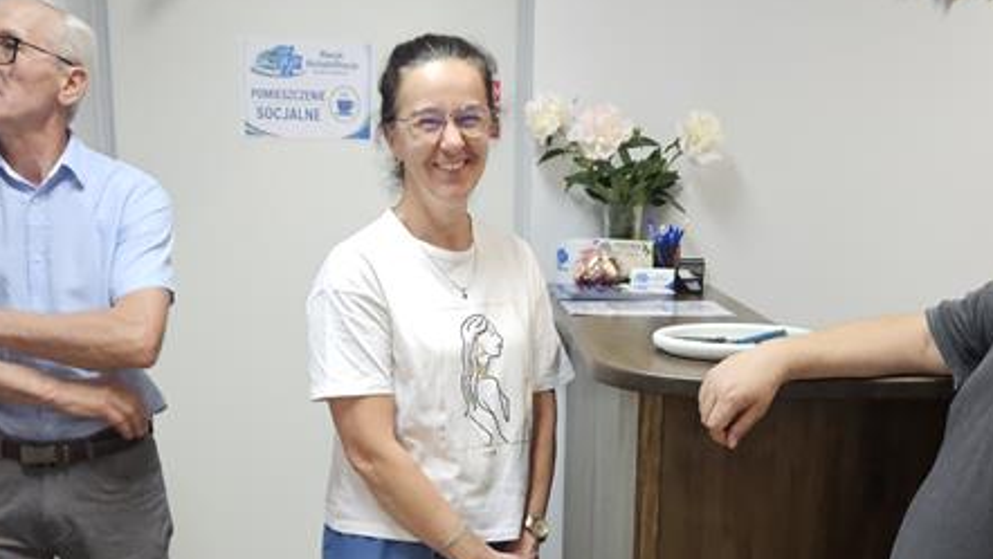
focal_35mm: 58
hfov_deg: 36.0
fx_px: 1528
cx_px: 521
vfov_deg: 20.2
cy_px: 548
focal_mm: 5.4
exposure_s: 1/100
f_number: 1.8
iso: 400
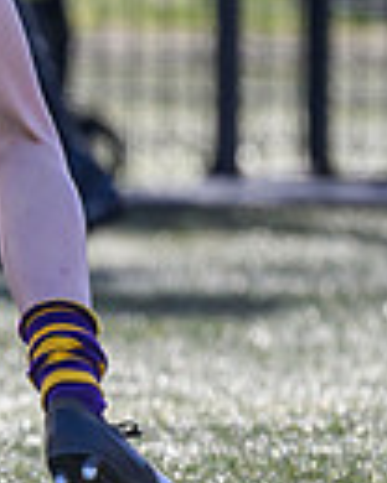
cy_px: 152
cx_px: -689
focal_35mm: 3184
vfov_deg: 0.6
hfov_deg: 0.5
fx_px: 45586
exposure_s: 1/1250
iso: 200
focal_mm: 400
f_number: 3.2
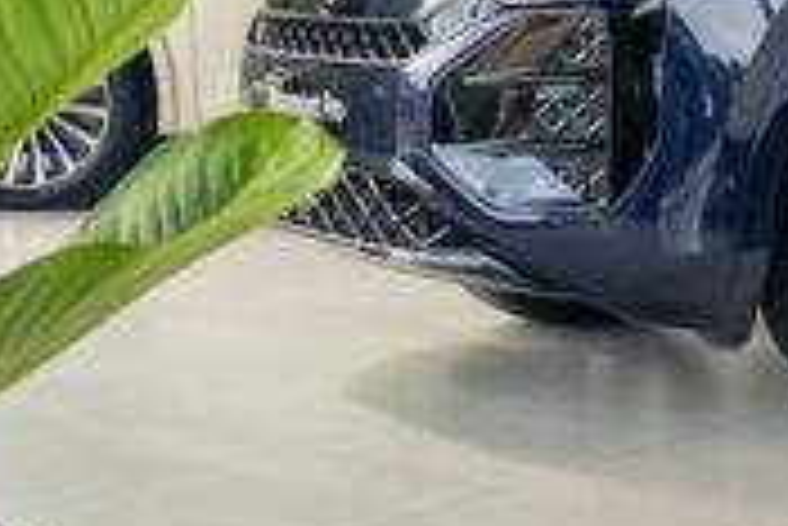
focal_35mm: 128
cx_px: 1252
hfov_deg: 14.7
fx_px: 2806
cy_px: -526
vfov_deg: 9.9
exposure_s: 1/60
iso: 250
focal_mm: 19.5
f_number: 4
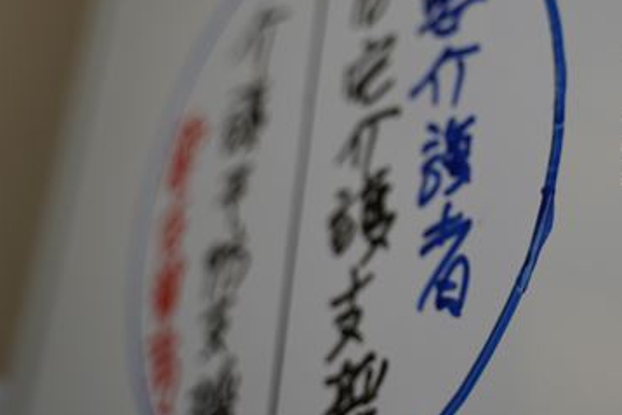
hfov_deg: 34.4
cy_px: 135
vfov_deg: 23.7
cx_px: 460
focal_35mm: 57
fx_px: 985
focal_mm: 34
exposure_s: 1/40
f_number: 2.8
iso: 125
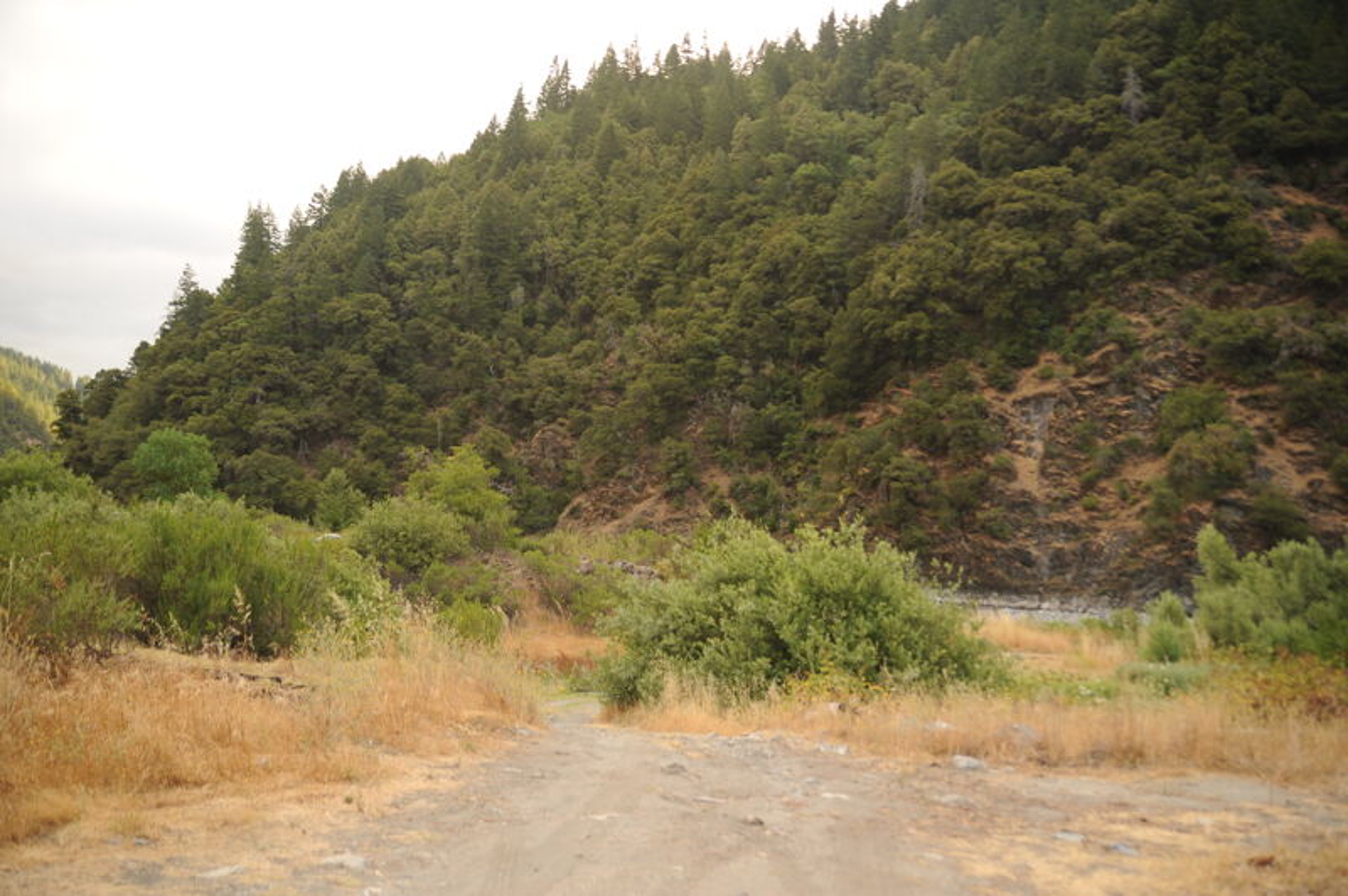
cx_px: 674
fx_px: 1309
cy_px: 448
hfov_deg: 54.5
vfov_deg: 37.8
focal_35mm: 35
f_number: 3.2
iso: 200
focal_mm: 35
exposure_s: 1/100
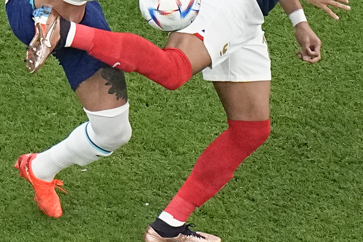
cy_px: 23
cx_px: 167
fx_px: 8016
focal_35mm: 795
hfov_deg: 2.6
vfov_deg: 1.7
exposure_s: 1/3200
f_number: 3.2
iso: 4000
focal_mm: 400
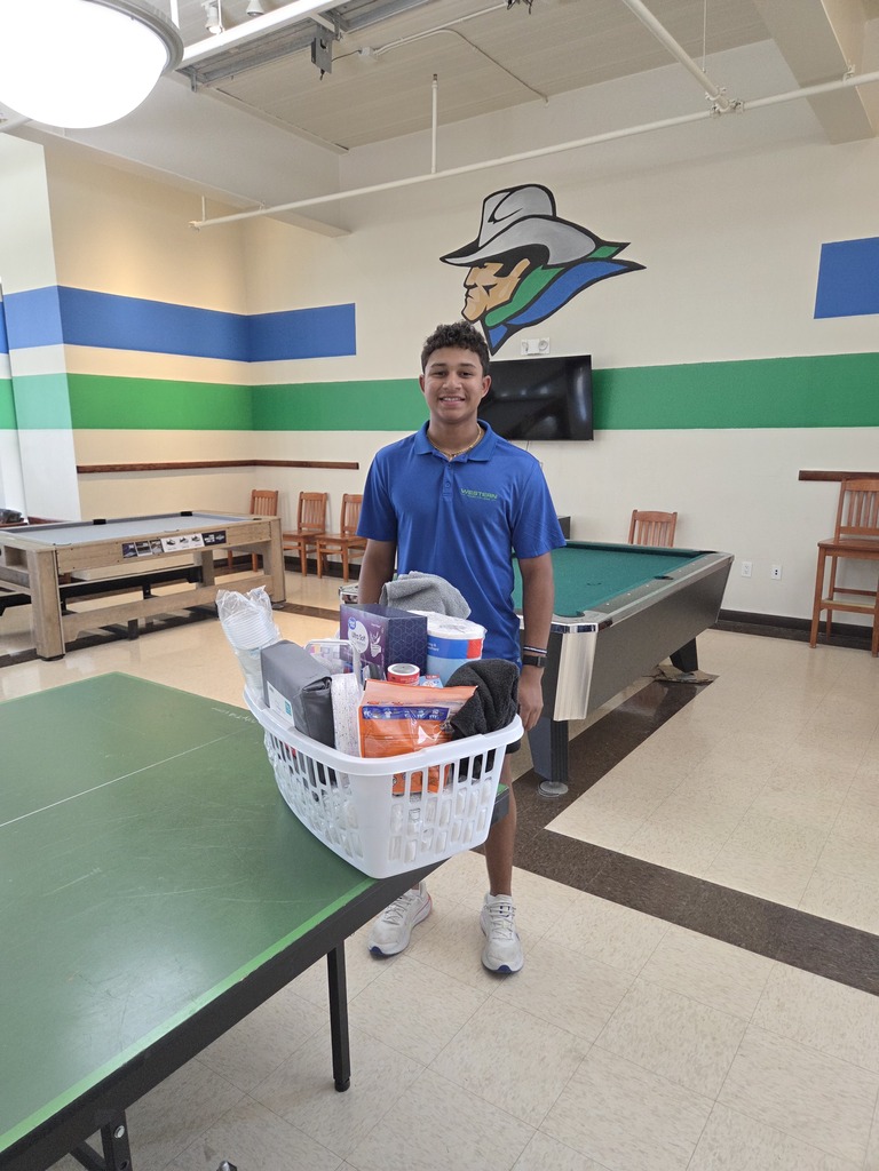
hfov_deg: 58.9
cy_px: 586
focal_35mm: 23
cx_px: 440
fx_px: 779
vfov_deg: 73.9
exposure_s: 1/120
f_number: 1.8
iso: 200
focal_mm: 5.4
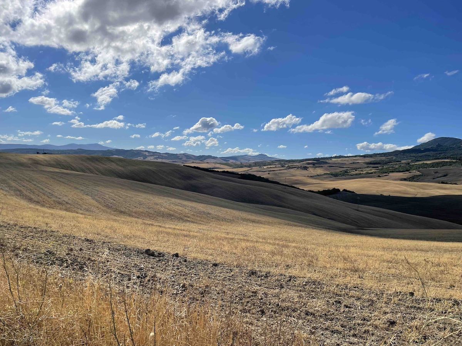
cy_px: 173
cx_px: 231
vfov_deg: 53.1
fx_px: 347
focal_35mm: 26
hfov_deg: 67.3
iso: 32
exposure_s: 1/8403
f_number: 1.6
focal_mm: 4.2
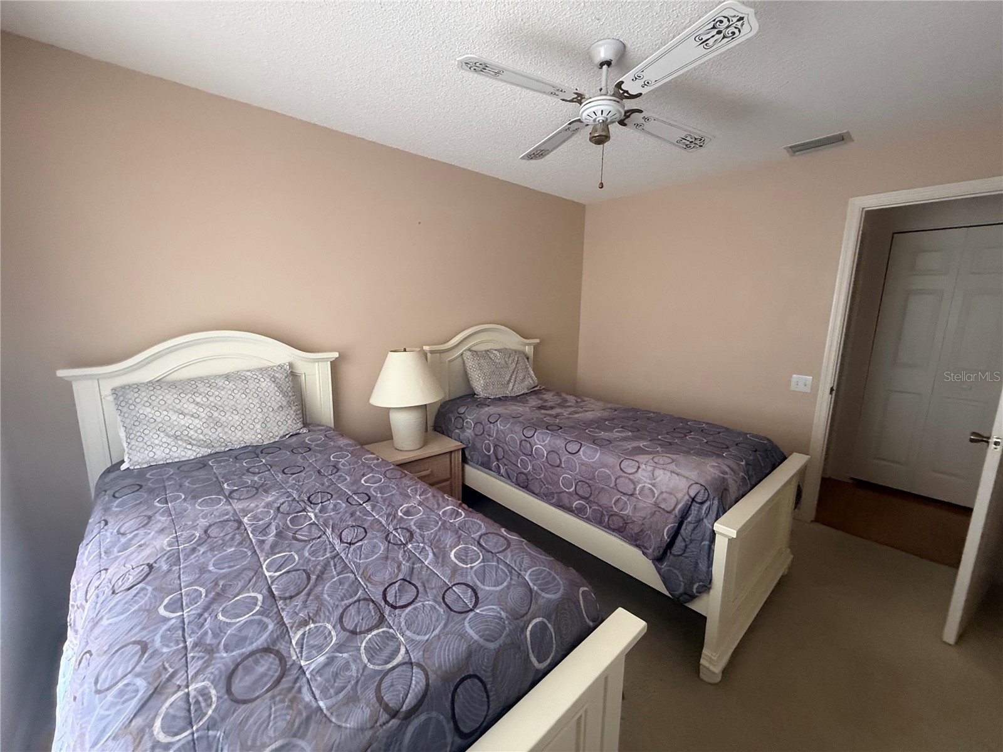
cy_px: 376
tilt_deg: -10.2
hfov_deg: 102.1
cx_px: 502
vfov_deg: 85.7
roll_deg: -1.6
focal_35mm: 14
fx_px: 406
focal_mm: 2.22
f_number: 2.2
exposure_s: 1/60
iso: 640
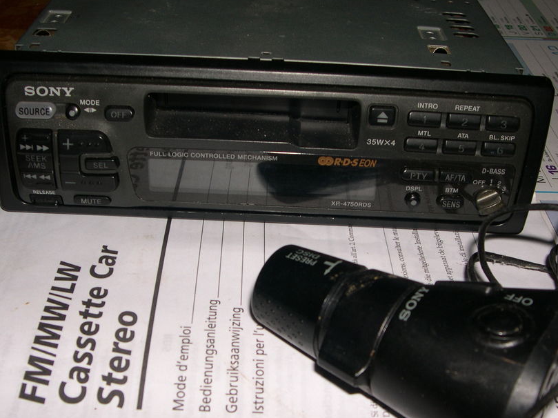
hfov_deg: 40.4
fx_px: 757
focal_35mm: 47
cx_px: 267
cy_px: 232
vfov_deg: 30.8
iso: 100
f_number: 7.6
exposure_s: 1/60
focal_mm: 8
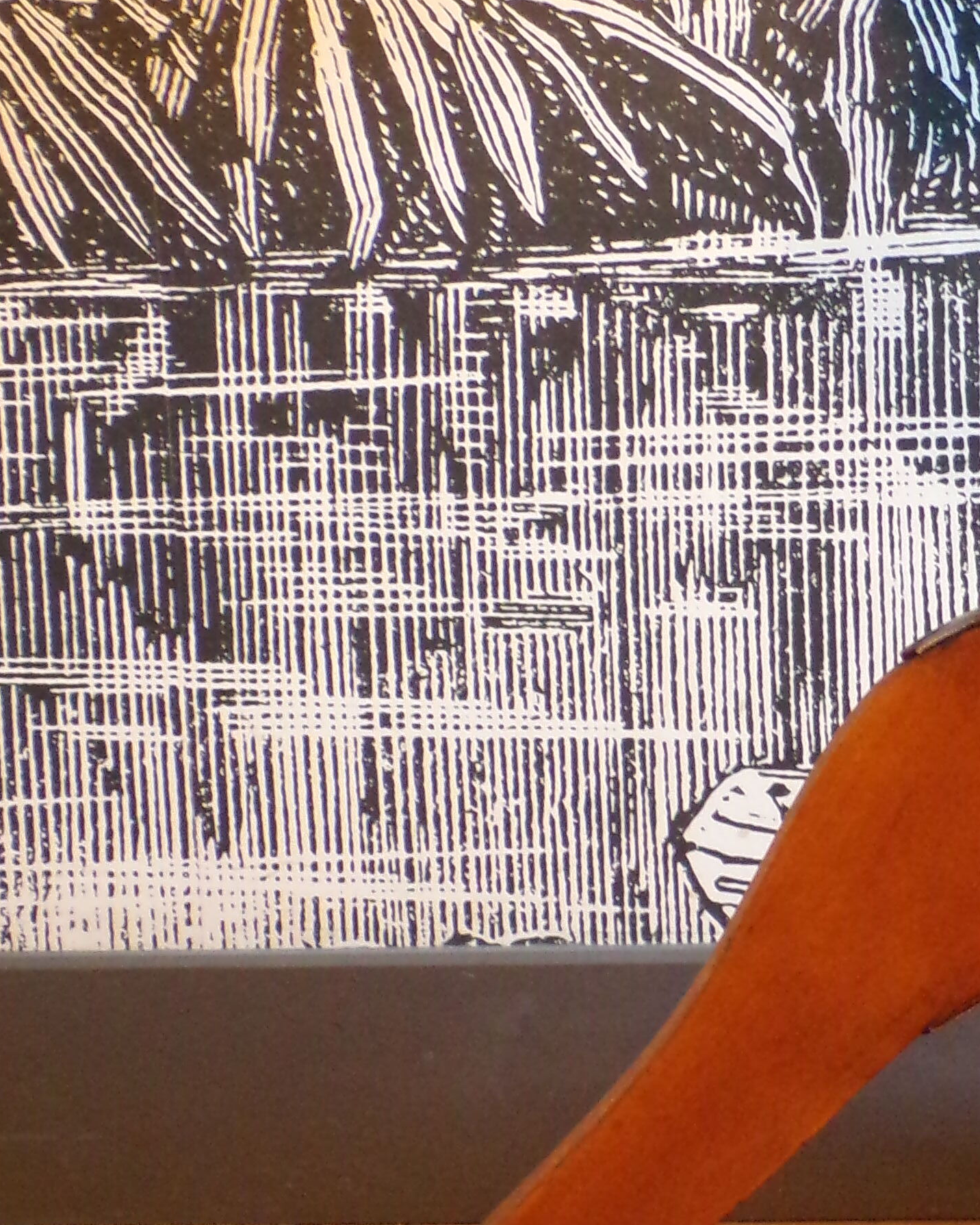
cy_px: 628
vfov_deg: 20.6
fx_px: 3371
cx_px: 1146
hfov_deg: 16.0
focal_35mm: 93
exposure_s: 1/15
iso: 400
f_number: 3.3
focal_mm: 6.6
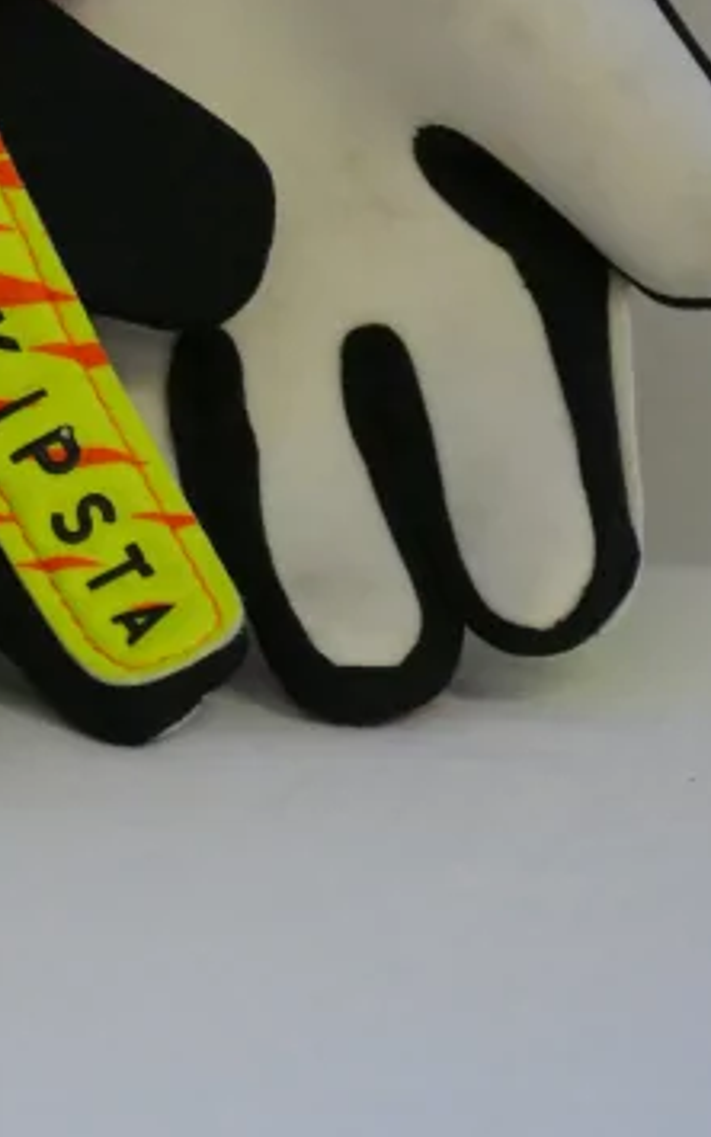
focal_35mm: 664
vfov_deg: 3.2
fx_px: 20578
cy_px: -64
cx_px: -53
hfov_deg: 2.0
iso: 3200
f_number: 4
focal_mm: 105.56
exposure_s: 1/250
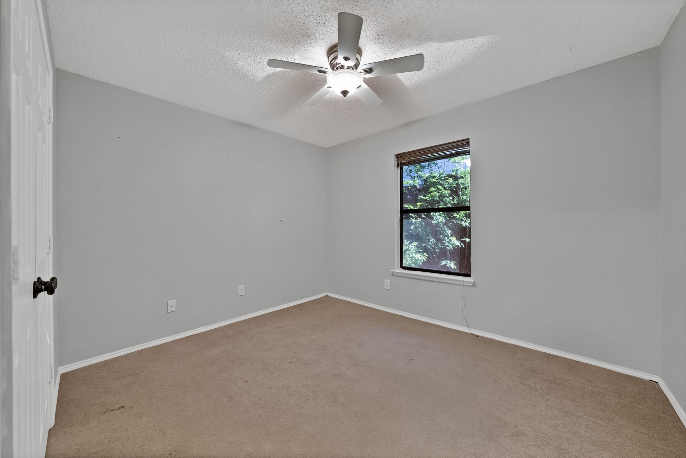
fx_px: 229
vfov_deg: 90.1
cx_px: 343
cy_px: 229
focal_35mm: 12
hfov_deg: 112.6
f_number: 8
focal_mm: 12
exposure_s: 1/10
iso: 6400
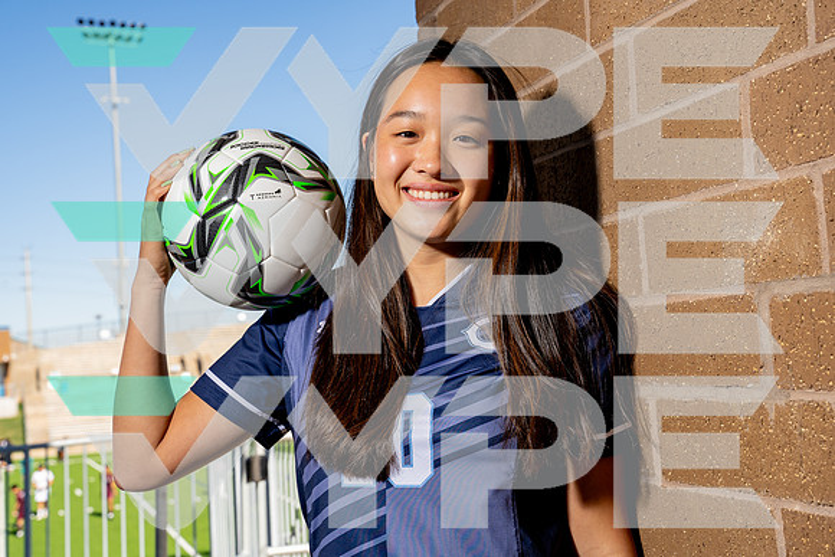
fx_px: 1183
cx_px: 418
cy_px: 278
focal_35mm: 51
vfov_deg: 26.5
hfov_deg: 38.9
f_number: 8
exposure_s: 1/250
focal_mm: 51
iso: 100
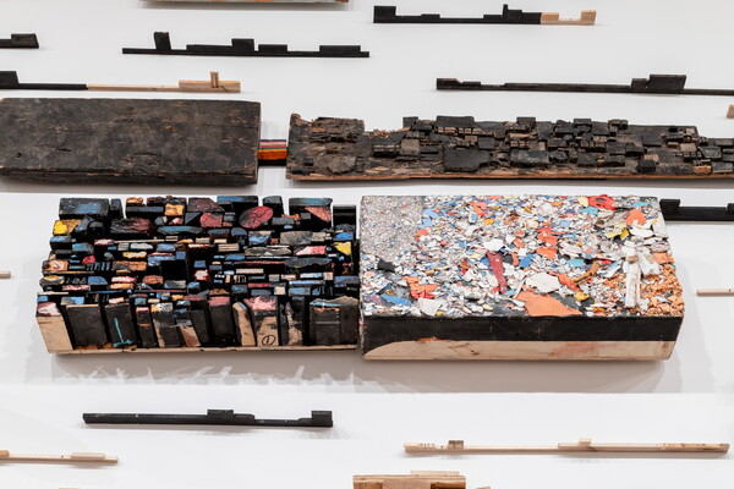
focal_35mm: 60
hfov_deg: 33.4
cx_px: 367
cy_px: 244
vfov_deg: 22.6
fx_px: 1223
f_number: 11
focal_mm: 60
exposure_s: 2
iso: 100
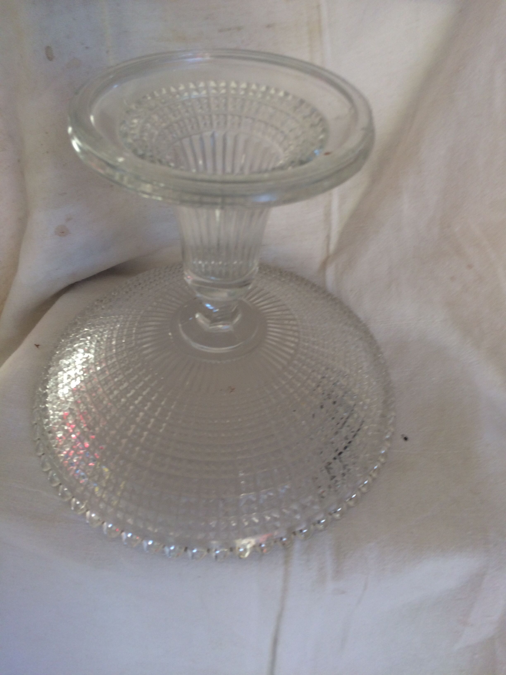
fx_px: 565
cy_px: 338
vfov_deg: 61.7
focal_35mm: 29
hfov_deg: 48.2
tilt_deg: -47.2
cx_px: 253
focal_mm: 4.15
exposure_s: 1/100
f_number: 2.2
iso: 40
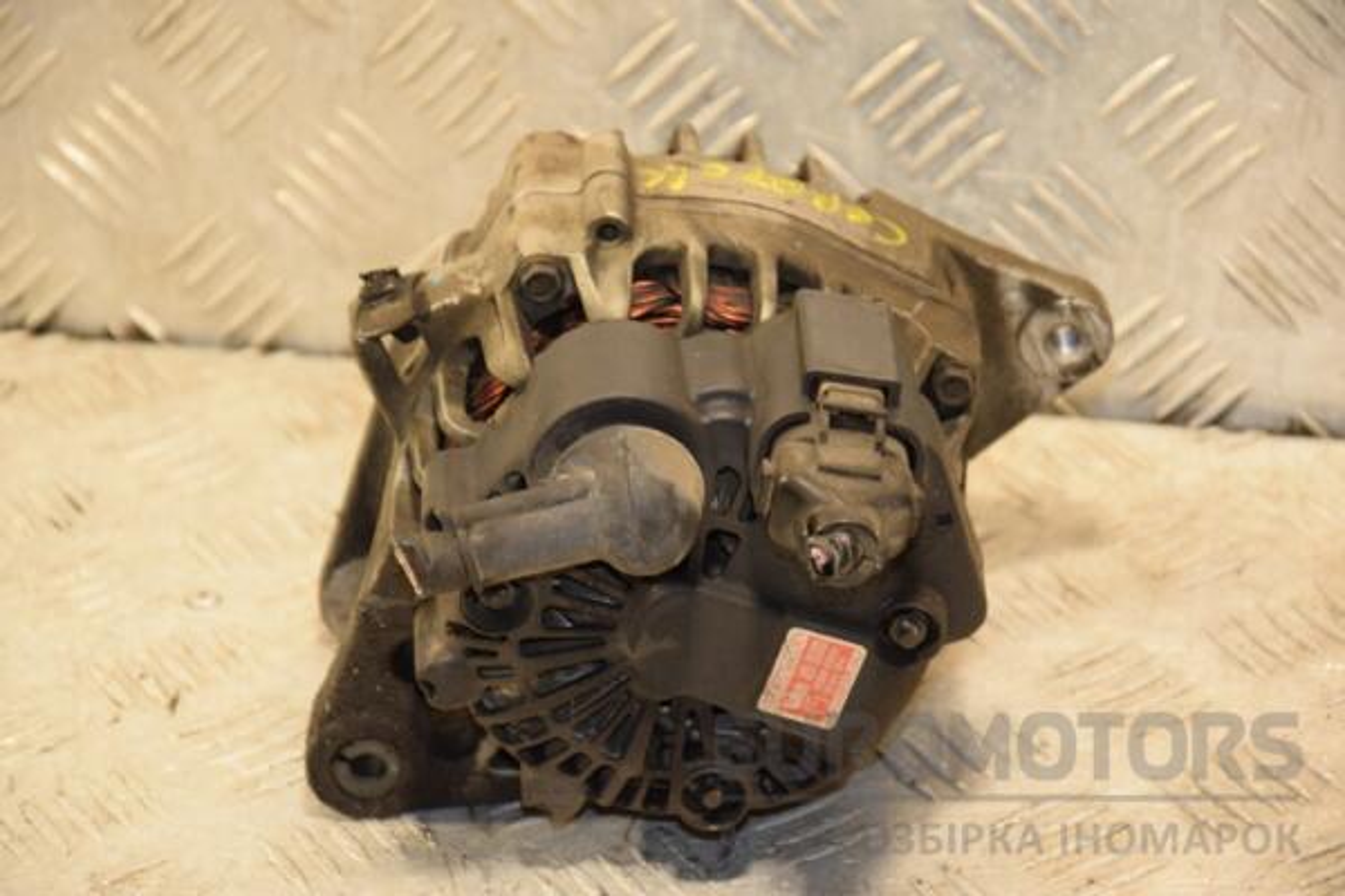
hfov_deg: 14.0
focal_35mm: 147
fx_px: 5492
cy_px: 448
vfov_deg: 9.3
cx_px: 672
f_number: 5.6
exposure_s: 1/100
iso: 800
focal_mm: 98
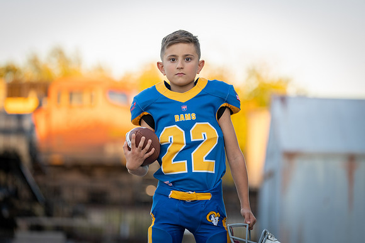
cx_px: 182
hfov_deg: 13.9
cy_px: 122
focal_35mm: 148
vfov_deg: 9.3
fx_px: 1501
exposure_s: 1/320
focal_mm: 143
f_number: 2.8
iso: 320
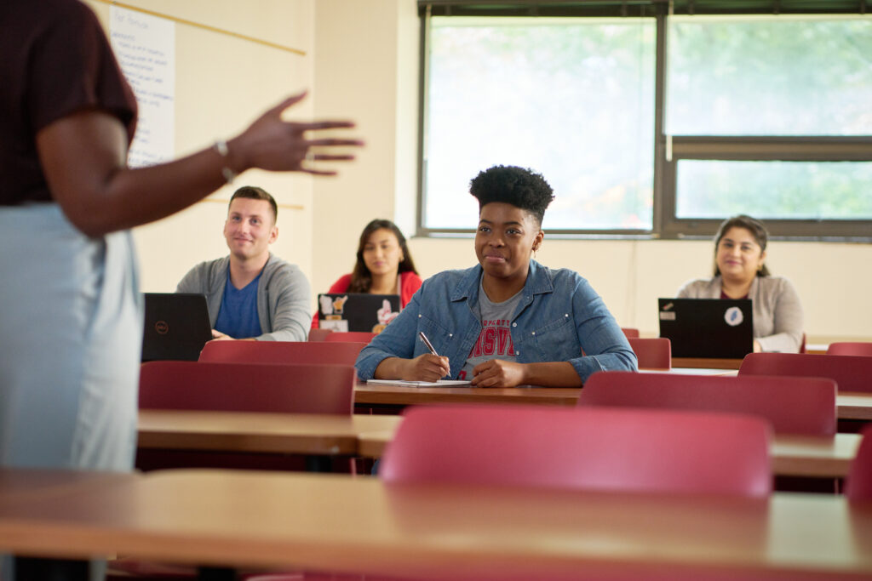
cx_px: 436
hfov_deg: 23.9
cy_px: 290
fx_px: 2059
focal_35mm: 85
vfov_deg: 16.1
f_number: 2.8
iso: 1600
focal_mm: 85
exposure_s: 1/200
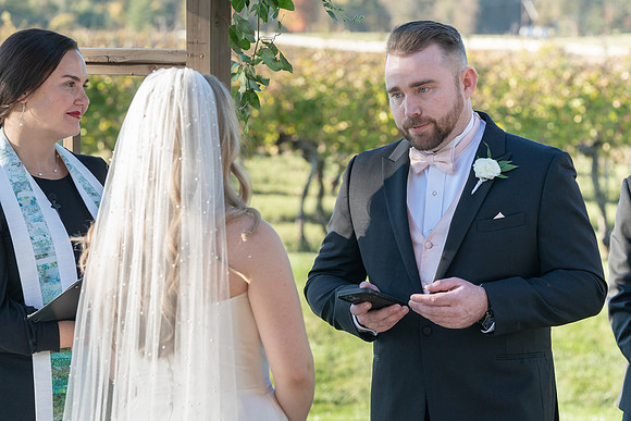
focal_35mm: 137
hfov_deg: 15.0
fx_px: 2402
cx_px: 372
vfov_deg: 10.0
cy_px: 246
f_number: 5.6
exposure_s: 1/320
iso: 500
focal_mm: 115
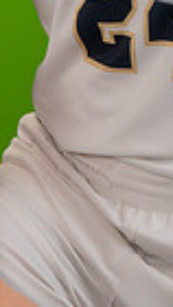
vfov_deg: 8.8
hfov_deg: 5.1
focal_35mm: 236
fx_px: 1920
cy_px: -230
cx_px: 202
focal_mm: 42
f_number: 20
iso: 800
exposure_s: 1/60
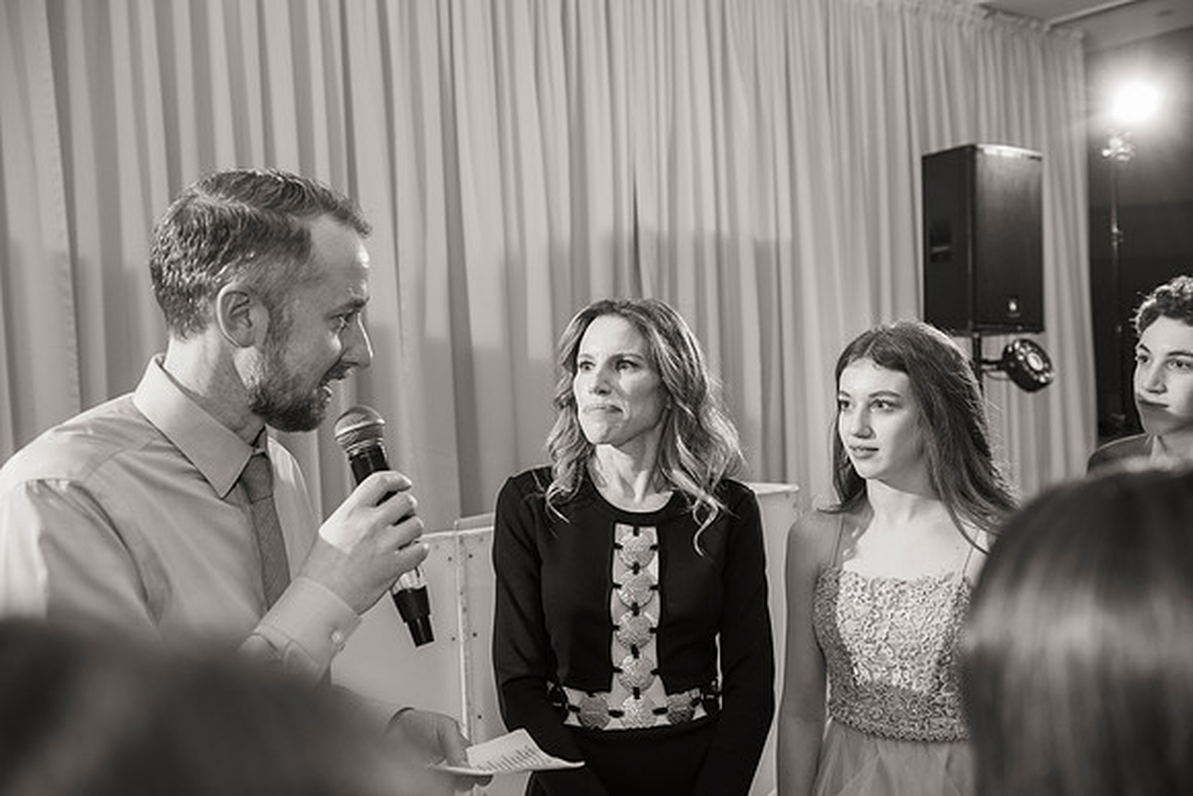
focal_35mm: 38
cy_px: 398
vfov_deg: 35.1
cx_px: 596
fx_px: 1260
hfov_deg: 50.7
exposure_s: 1/100
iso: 800
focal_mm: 38
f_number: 4
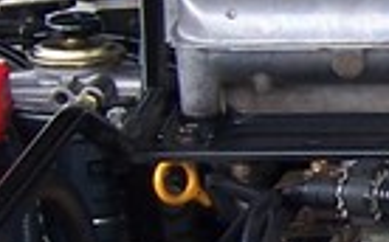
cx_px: 643
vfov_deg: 5.9
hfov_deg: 9.2
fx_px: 2341
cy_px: 90
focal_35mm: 221
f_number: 3
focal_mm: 6
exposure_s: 1/350
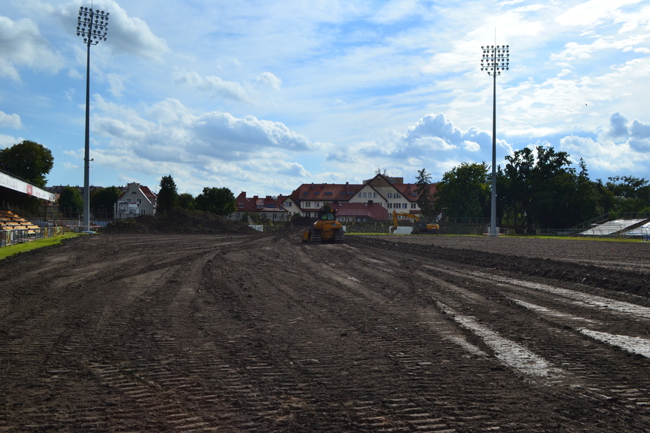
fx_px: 650
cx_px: 325
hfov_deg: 53.1
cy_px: 216
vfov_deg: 36.9
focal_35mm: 36
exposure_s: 1/500
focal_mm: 24
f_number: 11
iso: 320
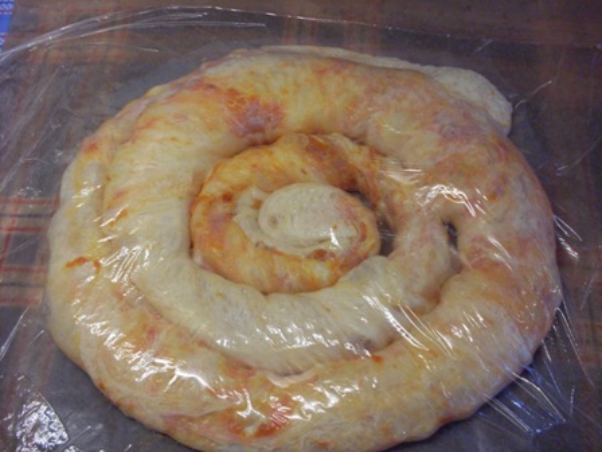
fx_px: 661
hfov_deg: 49.0
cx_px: 301
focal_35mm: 38
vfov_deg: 37.7
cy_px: 226
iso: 160
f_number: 2.8
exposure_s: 1/45
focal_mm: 6.3
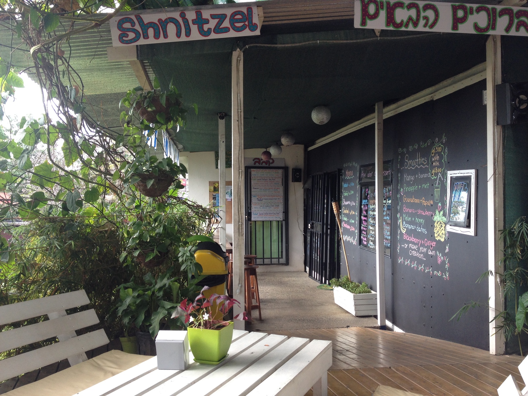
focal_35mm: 35
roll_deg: +0.4
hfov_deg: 52.6
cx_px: 264
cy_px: 198
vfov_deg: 40.7
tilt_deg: -2.2
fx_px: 534
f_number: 2.4
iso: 64
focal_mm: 4.28
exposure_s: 1/120
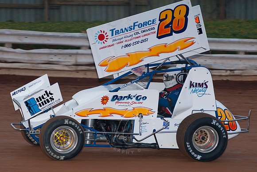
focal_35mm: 202
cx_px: 128
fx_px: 1447
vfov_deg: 6.8
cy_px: 86
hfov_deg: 10.1
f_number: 4
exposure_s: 1/250
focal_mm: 135
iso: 250
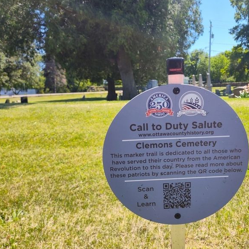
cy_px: 126
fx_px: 228
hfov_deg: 56.4
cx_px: 160
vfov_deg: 57.3
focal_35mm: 28
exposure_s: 1/835
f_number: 1.8
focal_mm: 5.56
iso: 100
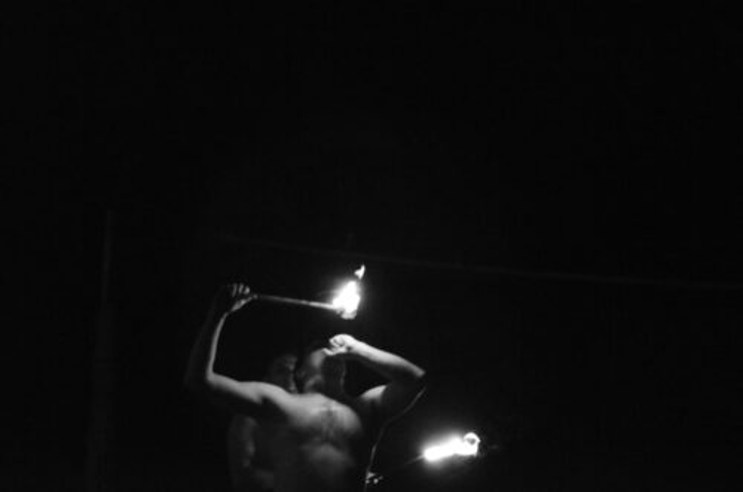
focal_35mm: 90
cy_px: 246
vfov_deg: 15.1
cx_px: 372
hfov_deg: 22.7
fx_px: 1853
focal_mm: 60
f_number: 5.6
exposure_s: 1/60
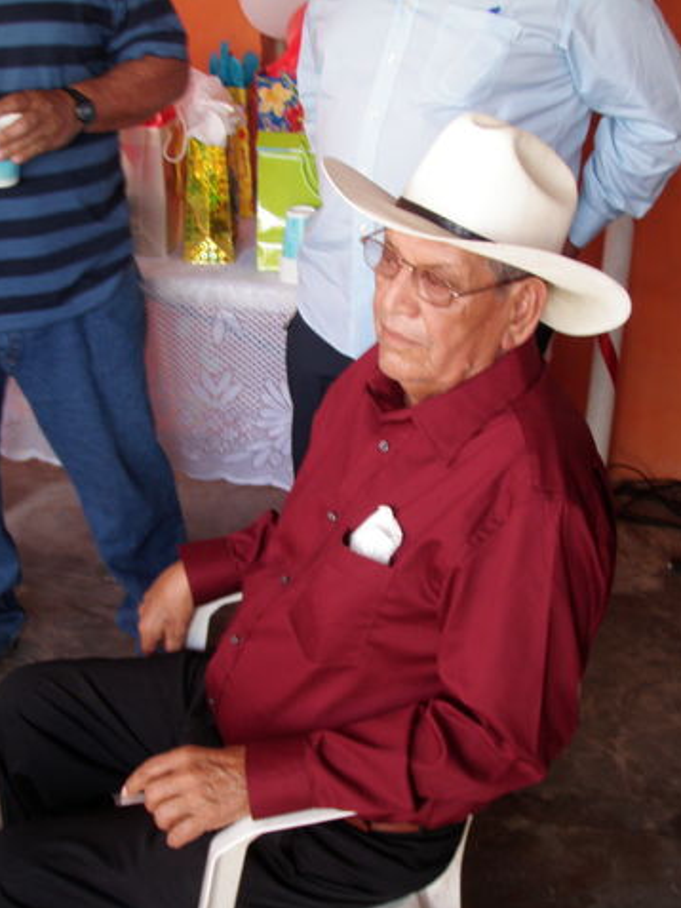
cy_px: 455
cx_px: 388
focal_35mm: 51
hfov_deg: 28.5
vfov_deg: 37.5
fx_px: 1337
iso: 100
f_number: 3.5
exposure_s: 1/30
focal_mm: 6.7
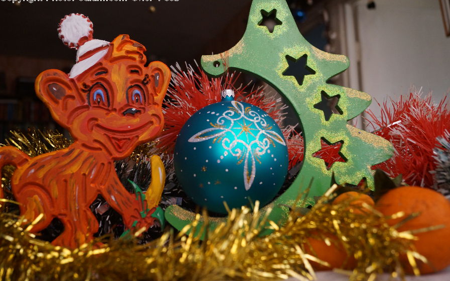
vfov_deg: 32.0
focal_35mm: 40
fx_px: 491
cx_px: 226
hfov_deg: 49.3
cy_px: 136
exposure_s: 1/160
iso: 800
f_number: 4
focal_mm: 26
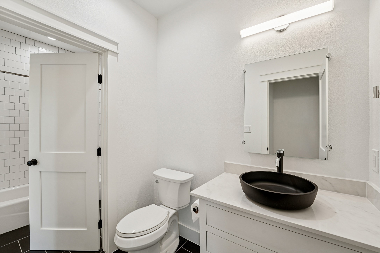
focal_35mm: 14
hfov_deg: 104.3
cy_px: 126
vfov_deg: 81.2
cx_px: 190
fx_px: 148
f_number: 8
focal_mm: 14
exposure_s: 1/50
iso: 400
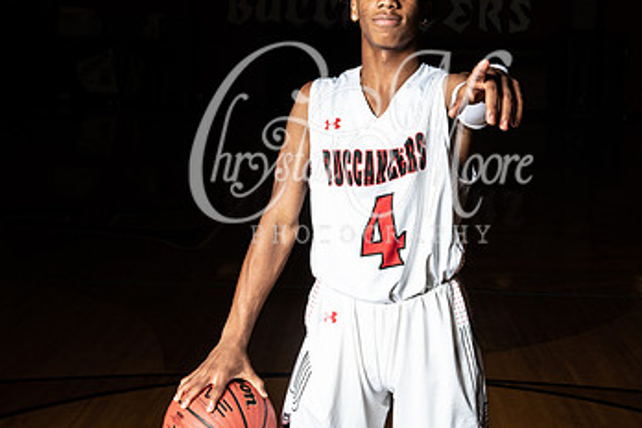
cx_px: 391
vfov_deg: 18.1
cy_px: 125
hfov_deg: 26.9
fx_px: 1337
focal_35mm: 75
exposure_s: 1/200
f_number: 14
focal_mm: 45
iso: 320
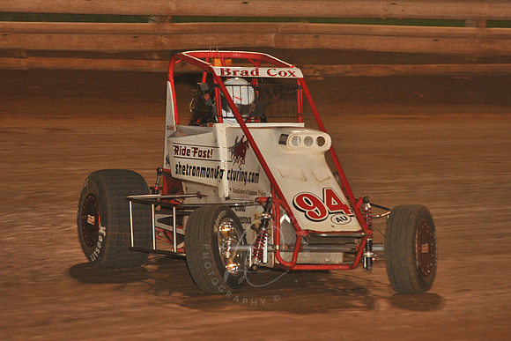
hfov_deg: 10.3
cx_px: 256
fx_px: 2839
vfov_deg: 6.9
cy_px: 170
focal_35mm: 200
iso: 1000
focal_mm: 200
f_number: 6.3
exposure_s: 1/320
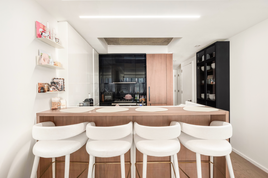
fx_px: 119
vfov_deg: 73.7
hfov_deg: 96.7
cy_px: 89
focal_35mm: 16
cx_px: 134
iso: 640
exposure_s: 1.5
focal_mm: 16
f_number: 22
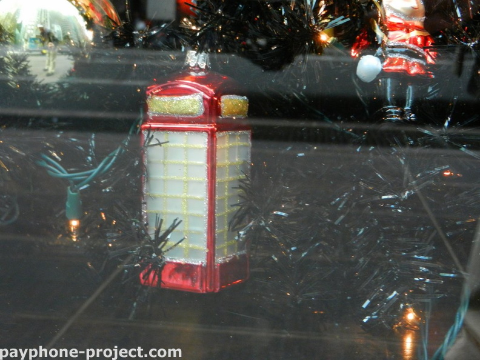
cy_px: 180
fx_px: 832
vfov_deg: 24.4
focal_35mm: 60
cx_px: 240
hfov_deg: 32.2
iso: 640
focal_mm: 10.9
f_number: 4.5
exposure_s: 1/50
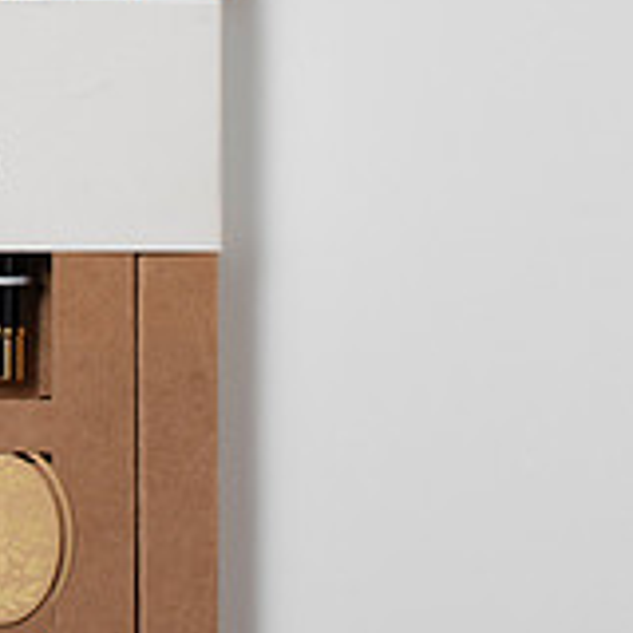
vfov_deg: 9.4
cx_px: -358
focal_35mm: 186
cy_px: 113
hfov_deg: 9.1
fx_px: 3848
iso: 200
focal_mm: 50
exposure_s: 1/200
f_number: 10
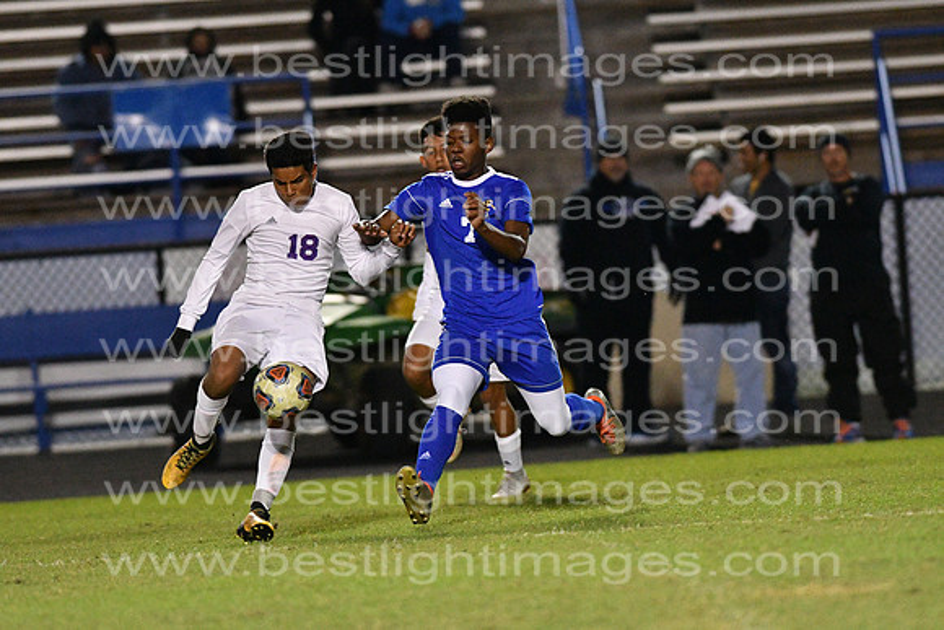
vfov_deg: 3.1
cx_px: 472
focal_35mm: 450
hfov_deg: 4.6
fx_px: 11802
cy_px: 315
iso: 10000
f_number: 3.5
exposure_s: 1/800
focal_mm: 300
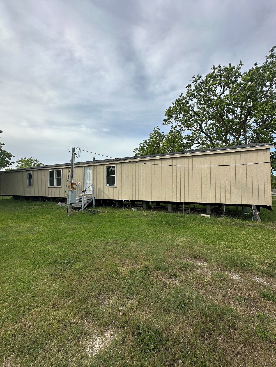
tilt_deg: +3.5
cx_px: 138
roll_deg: -1.5
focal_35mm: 14
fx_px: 149
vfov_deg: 102.1
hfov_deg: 85.7
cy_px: 184
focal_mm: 2.22
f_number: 2.2
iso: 50
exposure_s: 1/1689
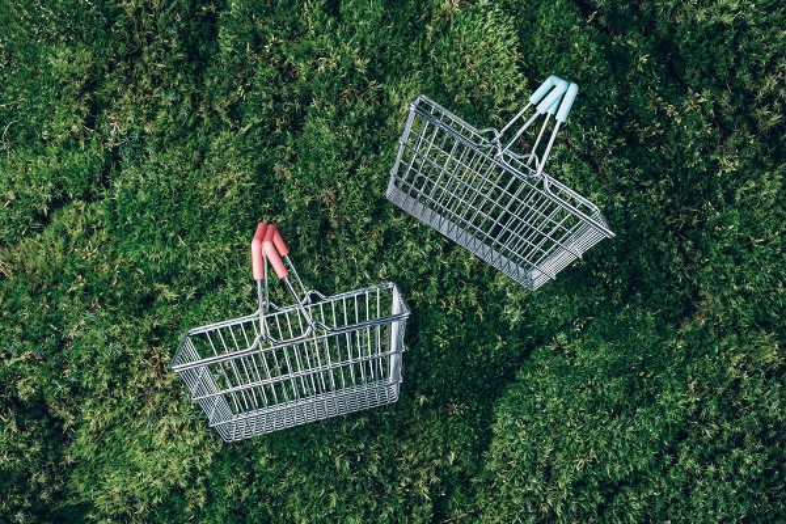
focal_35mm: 50
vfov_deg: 27.0
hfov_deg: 39.6
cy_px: 262
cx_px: 393
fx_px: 1092
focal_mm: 50
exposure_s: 1/50
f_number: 11
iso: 50
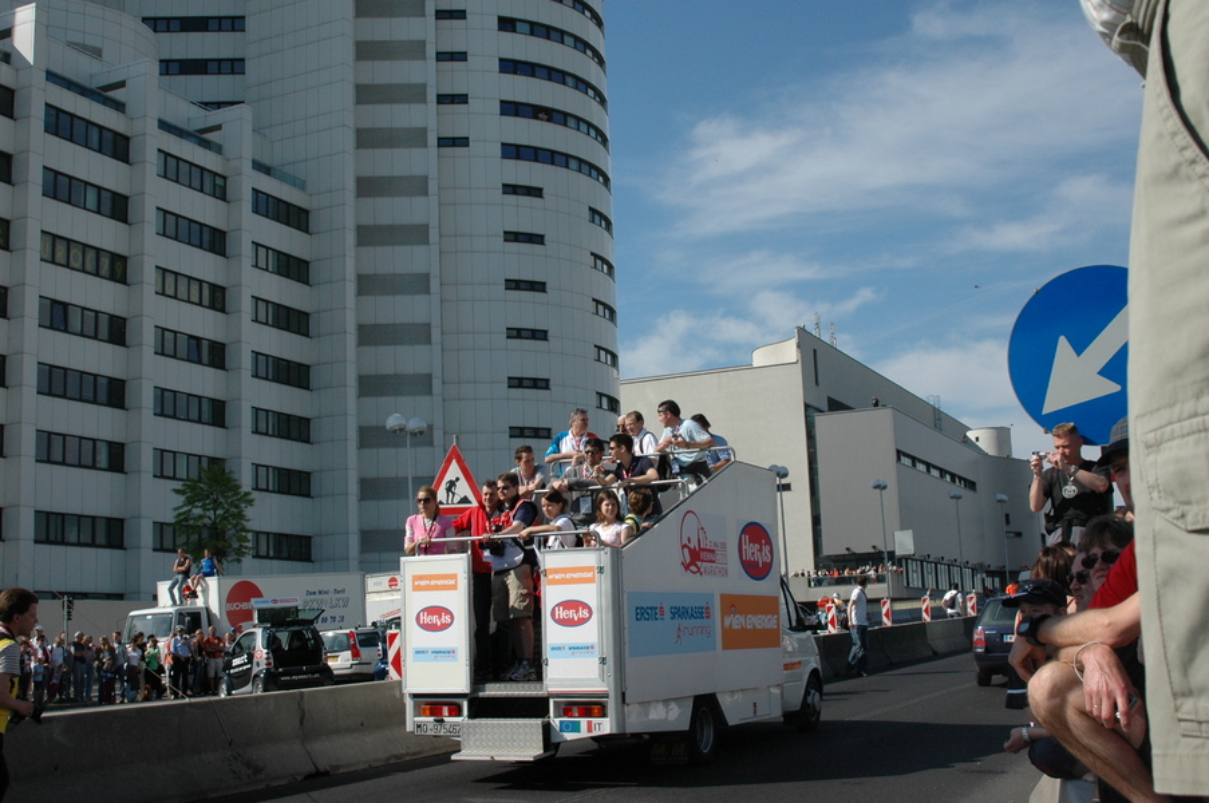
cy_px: 402
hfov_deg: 46.4
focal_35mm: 42
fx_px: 1409
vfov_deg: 31.8
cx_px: 604
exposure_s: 1/500
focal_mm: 28
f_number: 11
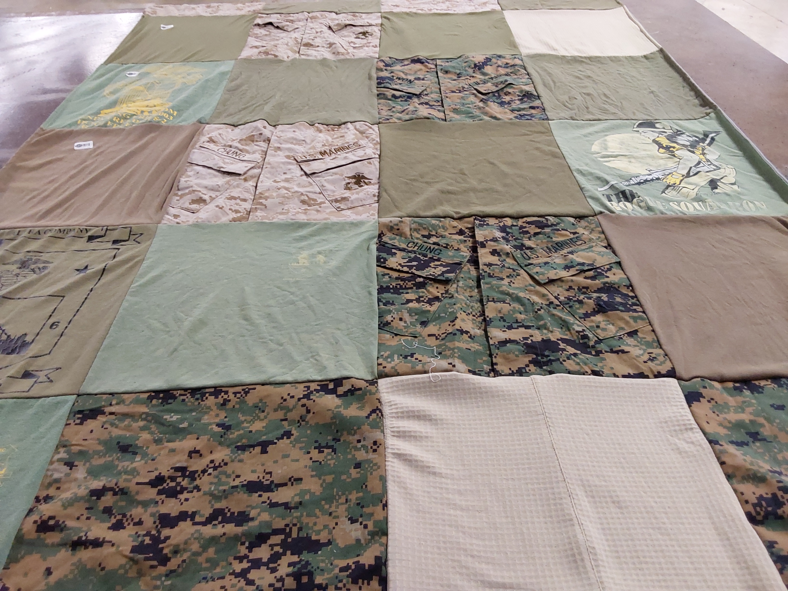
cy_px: 296
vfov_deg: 49.7
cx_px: 394
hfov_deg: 63.4
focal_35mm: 28
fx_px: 637
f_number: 1.9
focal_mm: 2.91
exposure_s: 1/60
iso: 160
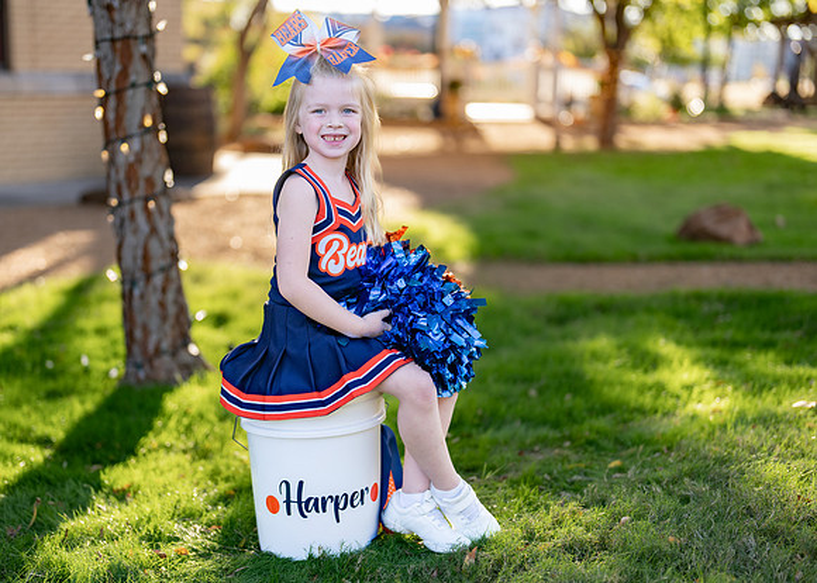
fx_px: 1336
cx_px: 347
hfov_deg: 34.0
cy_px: 311
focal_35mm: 58
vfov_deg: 24.6
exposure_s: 1/800
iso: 100
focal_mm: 50
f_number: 1.2
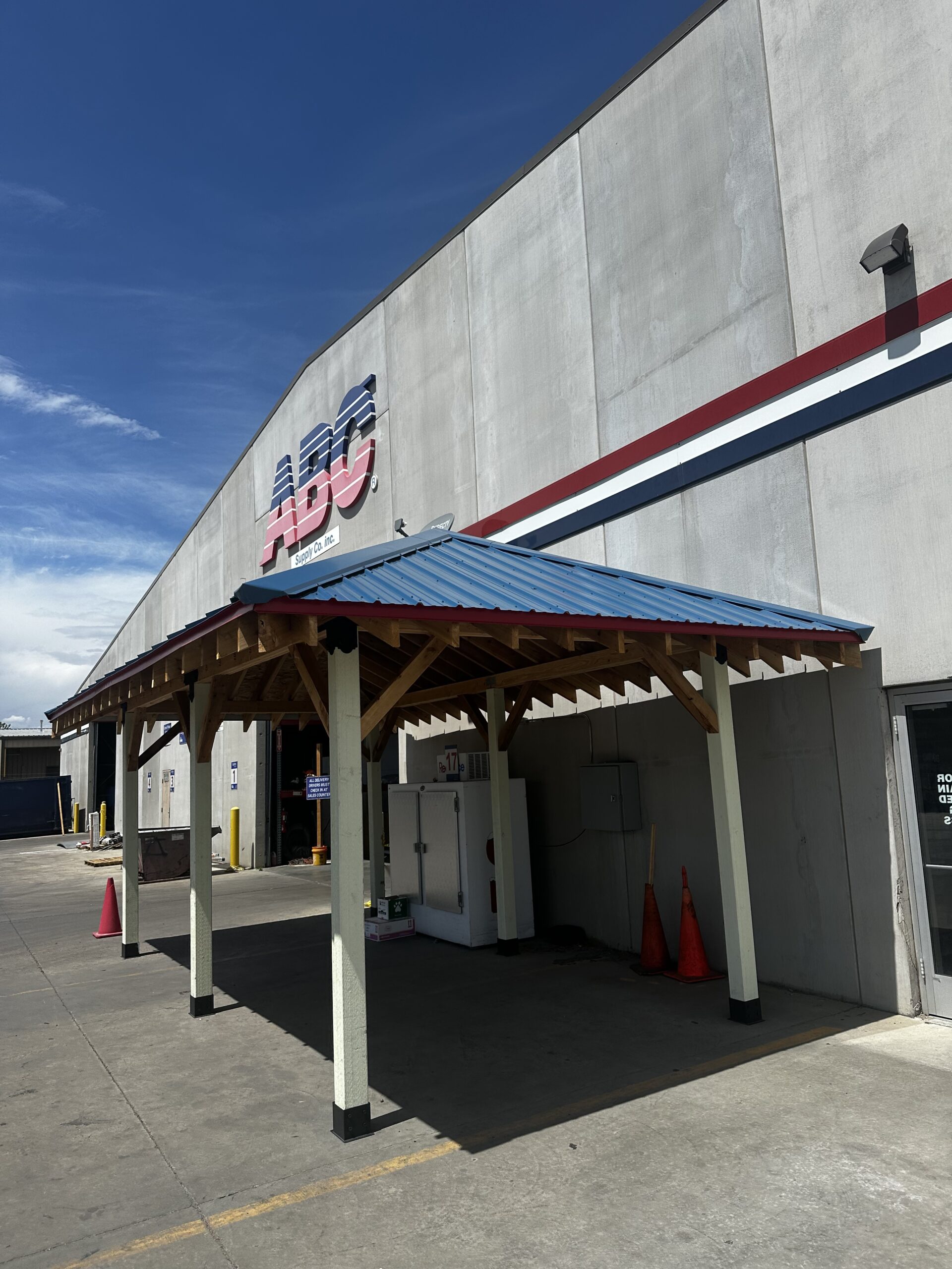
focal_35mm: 24
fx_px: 880
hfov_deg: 56.8
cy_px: 634
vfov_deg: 71.6
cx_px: 476
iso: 80
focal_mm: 6.86
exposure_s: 1/7576
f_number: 1.78
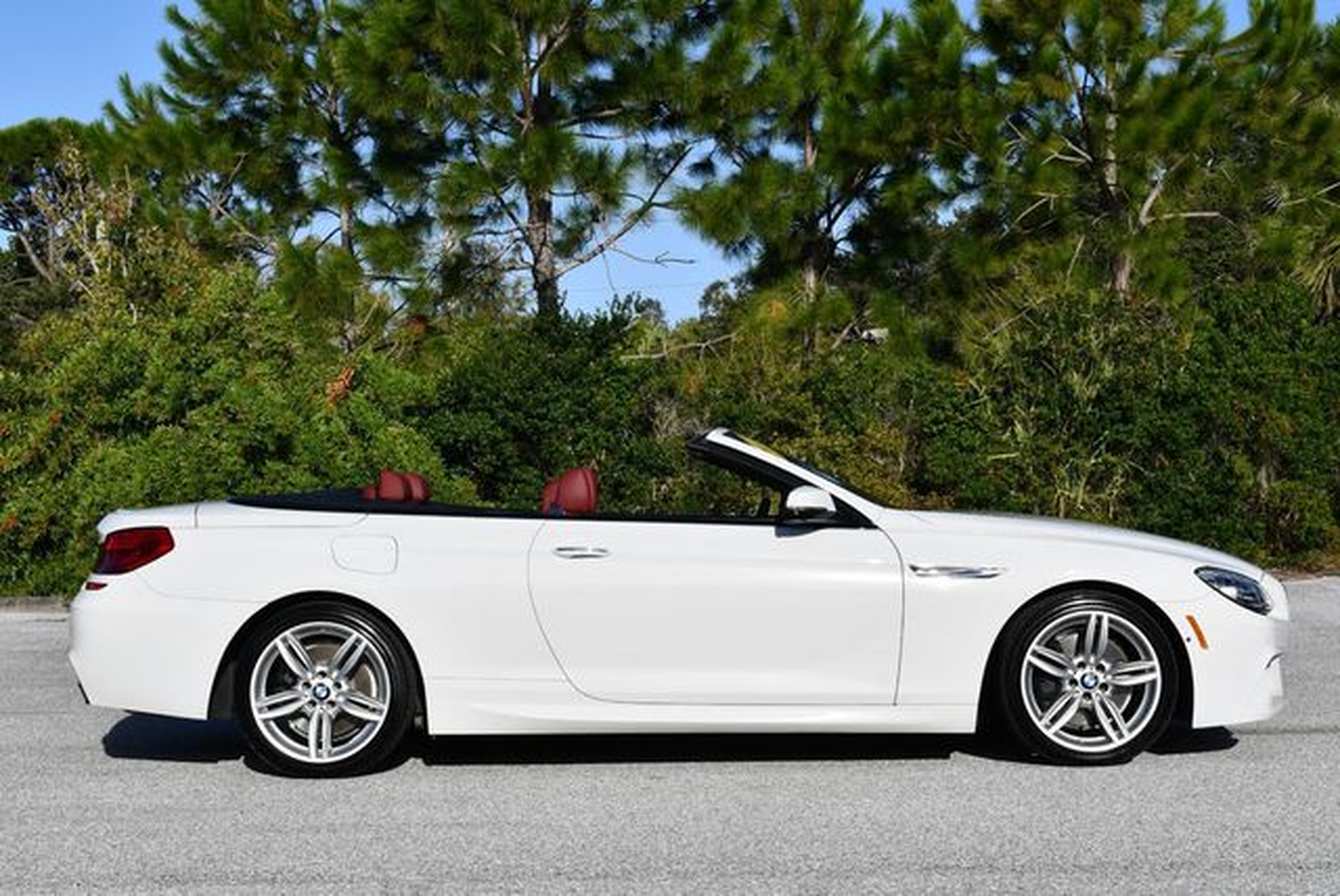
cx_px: 670
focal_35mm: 60
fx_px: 2235
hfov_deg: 33.4
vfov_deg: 22.7
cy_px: 448
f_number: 9
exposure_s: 1/320
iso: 100
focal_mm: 30
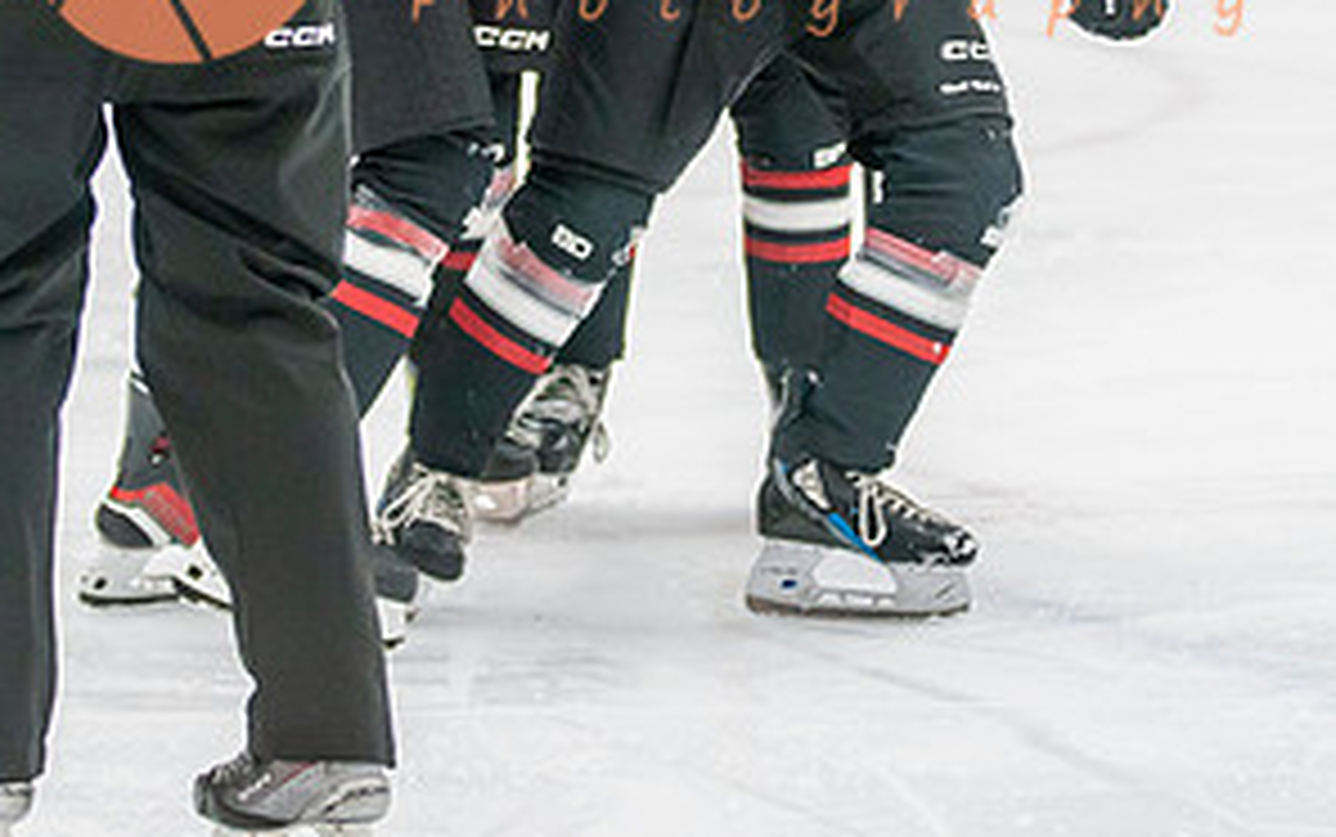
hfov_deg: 9.4
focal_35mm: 222
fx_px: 8088
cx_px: 455
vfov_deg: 5.9
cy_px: -102
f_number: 2.8
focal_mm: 95
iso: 5000
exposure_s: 1/640
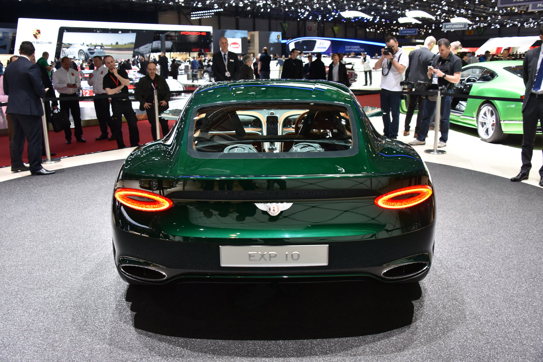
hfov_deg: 58.7
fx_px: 483
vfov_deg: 41.1
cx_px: 272
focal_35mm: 32
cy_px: 181
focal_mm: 32
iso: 800
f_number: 6.3
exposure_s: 1/100
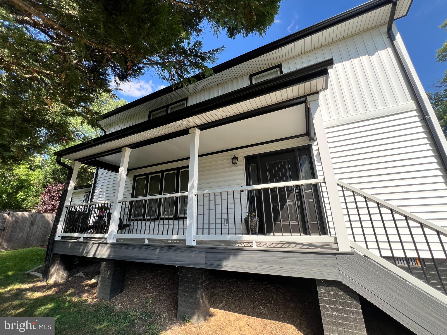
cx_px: 224
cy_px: 168
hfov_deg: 106.2
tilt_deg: +16.6
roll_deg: +0.7
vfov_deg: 89.9
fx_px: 168
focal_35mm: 13
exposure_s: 1/388
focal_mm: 1.57
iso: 32
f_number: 1.8
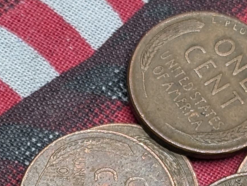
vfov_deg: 6.4
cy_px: 309
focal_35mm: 230
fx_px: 1642
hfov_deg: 8.6
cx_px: 8
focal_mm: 6.9
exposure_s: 1/70.6
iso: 49
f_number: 1.68
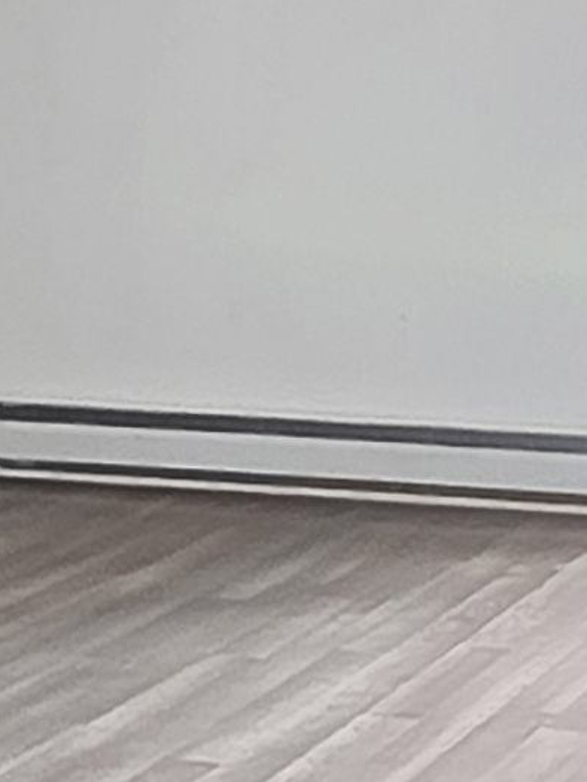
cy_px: 615
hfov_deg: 14.7
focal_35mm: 99
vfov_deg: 19.6
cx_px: 586
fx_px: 2237
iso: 500
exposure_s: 1/60
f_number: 2.2
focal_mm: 2.2
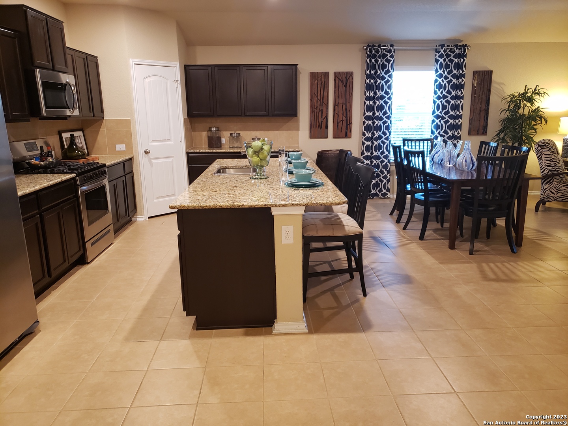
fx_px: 427
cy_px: 213
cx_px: 284
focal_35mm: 26
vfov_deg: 53.1
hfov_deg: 67.3
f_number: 1.5
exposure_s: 1/30
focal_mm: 4.3
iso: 250
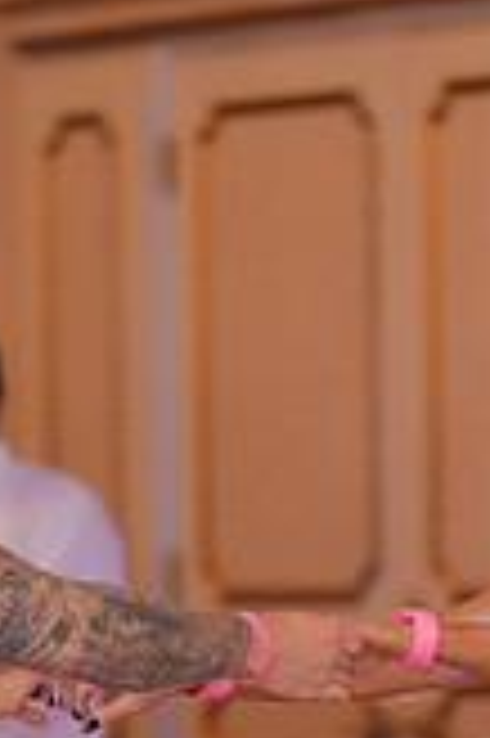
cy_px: 909
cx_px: 254
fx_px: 7815
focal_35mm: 382
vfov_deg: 5.4
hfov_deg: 3.6
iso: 5000
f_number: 2
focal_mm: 108
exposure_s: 1/250
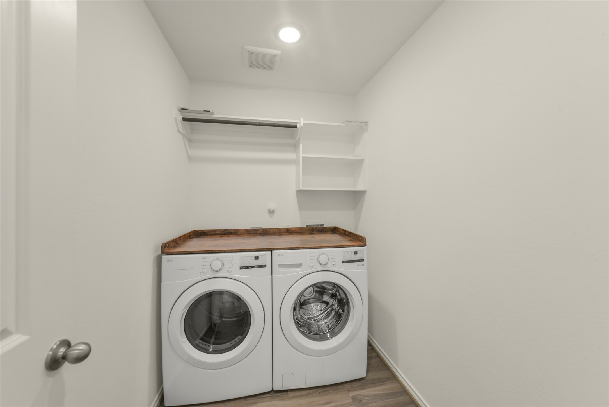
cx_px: 304
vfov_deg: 81.2
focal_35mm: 14
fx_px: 237
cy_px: 204
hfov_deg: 104.2
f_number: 11
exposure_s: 1/20
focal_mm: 14
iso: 500
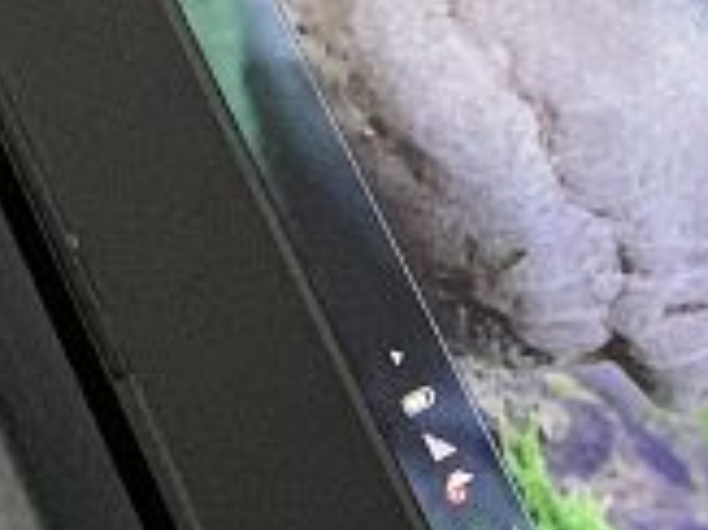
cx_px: -352
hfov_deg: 6.0
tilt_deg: -32.6
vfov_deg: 4.5
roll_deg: -26.7
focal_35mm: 327
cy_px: -426
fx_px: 6683
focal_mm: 6
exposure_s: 1/33
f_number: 2.4
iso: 400
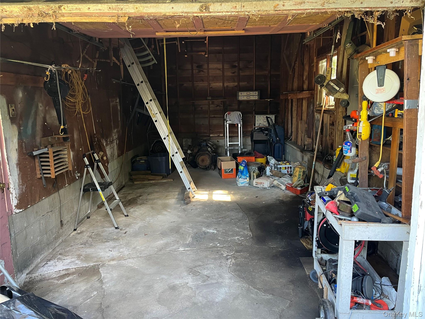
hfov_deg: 67.3
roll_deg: +1.0
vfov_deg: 53.1
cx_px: 212
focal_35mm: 26
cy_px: 160
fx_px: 319
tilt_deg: -9.9
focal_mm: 5.1
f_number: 1.6
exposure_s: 1/95
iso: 125
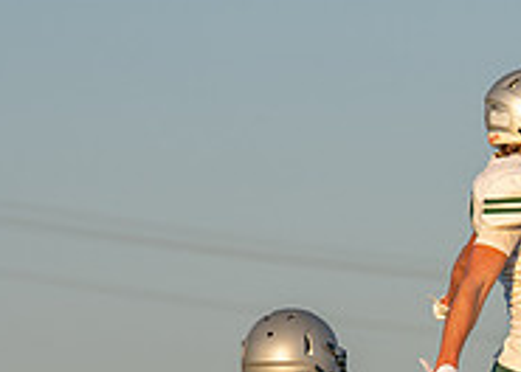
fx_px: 6967
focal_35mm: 471
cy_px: 515
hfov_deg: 4.3
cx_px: 648
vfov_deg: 3.0
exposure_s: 1/4000
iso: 400
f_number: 2.8
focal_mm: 121
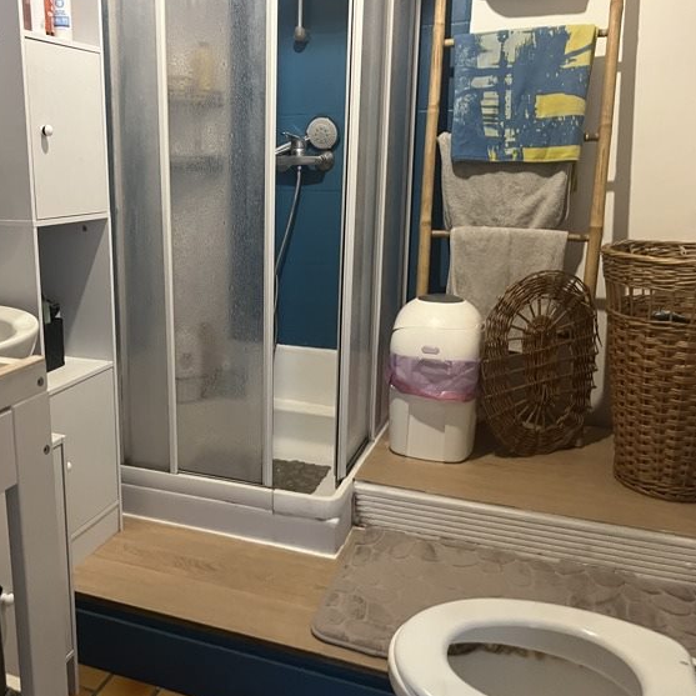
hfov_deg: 48.8
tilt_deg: -11.9
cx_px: 225
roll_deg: -0.7
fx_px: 751
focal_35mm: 33
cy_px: 340
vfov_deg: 49.7
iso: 500
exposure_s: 1/33
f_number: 1.6
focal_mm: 5.1
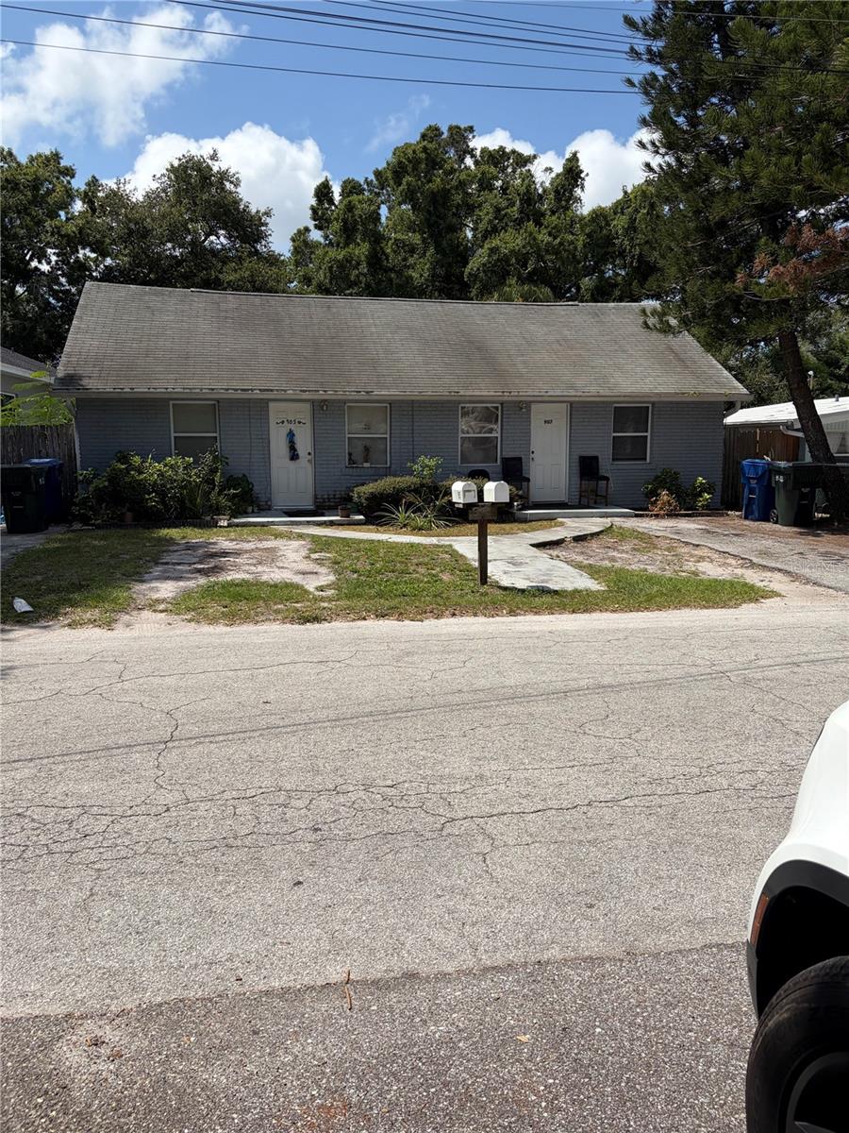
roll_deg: +0.4
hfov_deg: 53.1
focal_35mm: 26
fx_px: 850
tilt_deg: -8.2
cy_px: 566
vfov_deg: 67.3
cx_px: 424
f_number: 1.6
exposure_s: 1/6993
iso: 64
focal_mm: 5.96
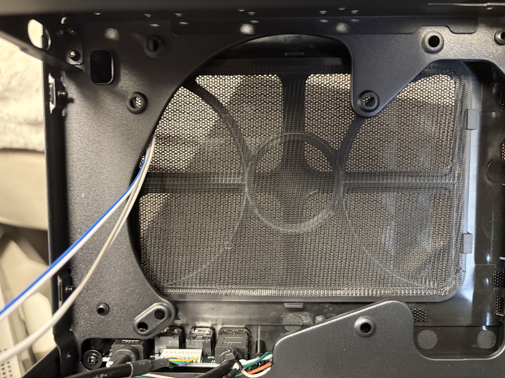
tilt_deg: -46.1
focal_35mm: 26
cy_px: 189
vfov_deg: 53.1
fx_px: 379
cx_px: 252
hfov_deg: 67.3
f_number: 1.6
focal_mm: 5.96
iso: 500
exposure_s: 1/33
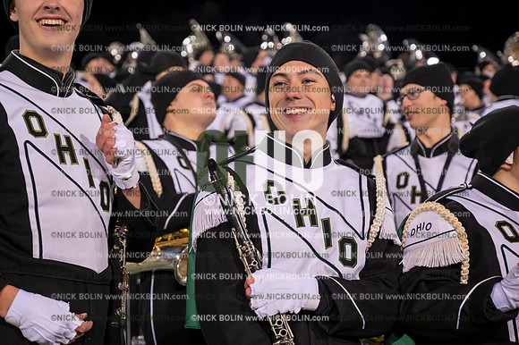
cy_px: 172
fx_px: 1009
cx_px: 260
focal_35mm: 70
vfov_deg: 19.4
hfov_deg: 28.9
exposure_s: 1/640
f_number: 4.5
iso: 5000
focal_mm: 70
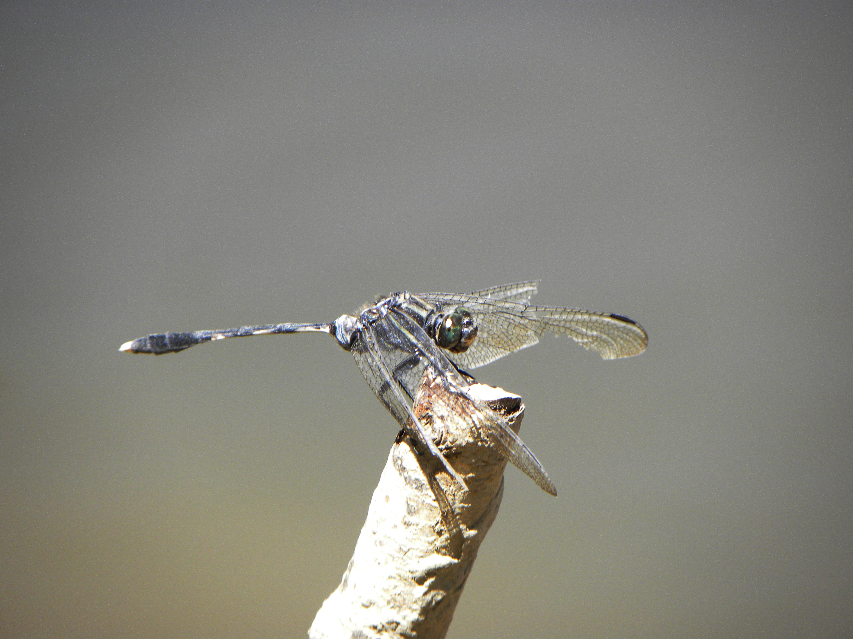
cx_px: 426
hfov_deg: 3.2
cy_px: 320
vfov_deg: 2.4
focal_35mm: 624
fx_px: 15376
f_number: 5
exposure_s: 1/160
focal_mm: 110.4
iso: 91
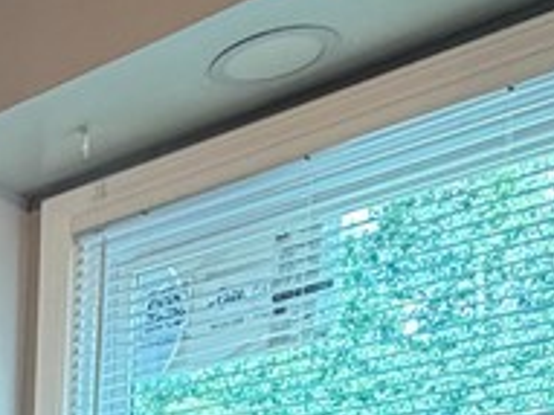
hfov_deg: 20.0
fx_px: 1200
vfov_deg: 15.4
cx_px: -403
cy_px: 845
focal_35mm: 75
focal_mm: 2.22
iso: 250
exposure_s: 1/60
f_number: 2.2
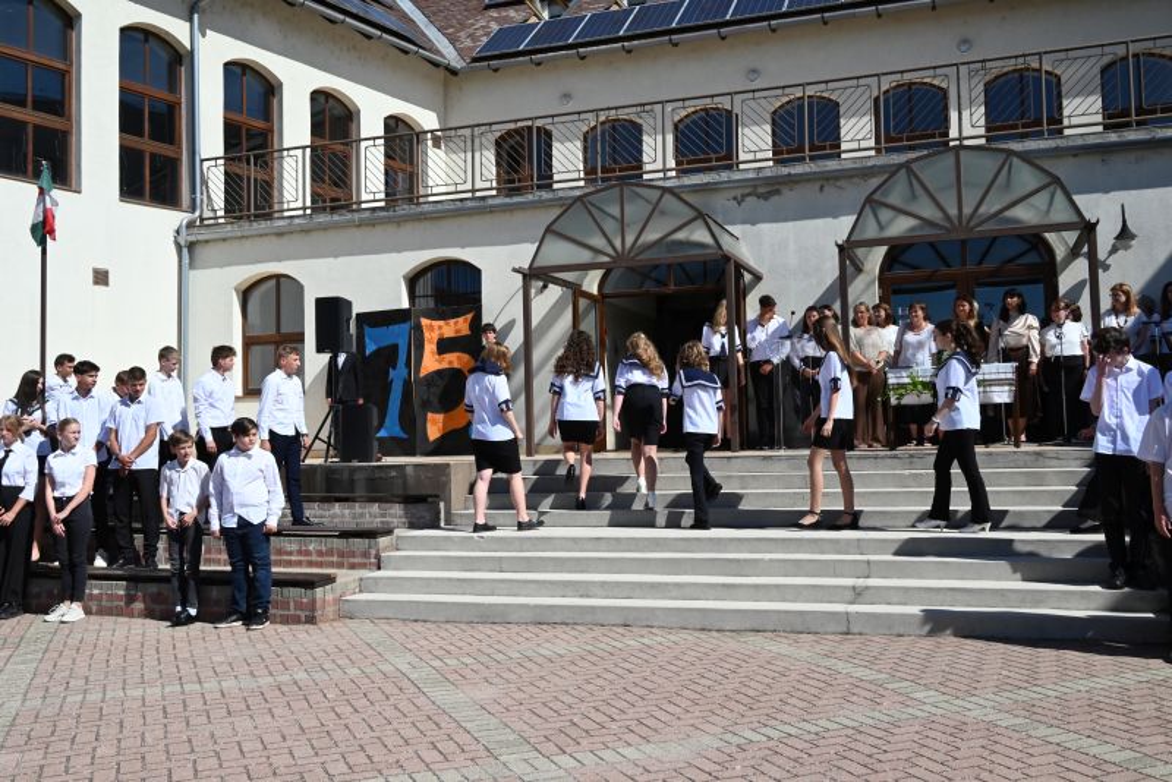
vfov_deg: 39.5
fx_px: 1091
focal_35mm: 34
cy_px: 391
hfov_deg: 56.5
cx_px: 586
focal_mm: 33.5
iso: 1600
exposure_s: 1/1250
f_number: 18
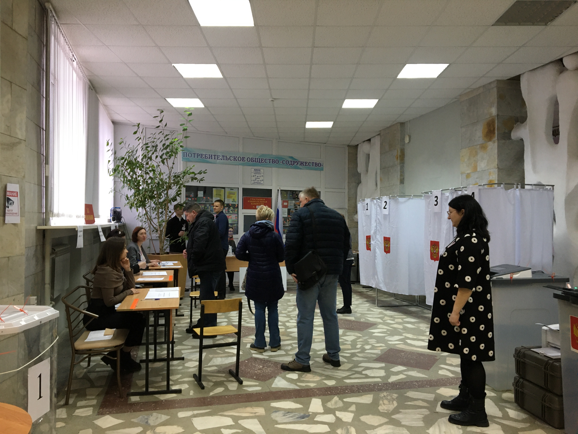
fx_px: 484
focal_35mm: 29
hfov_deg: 61.7
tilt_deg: +0.7
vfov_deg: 48.2
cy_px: 217
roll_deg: -1.3
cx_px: 289
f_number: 2.2
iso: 125
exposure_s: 1/33
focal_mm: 4.15
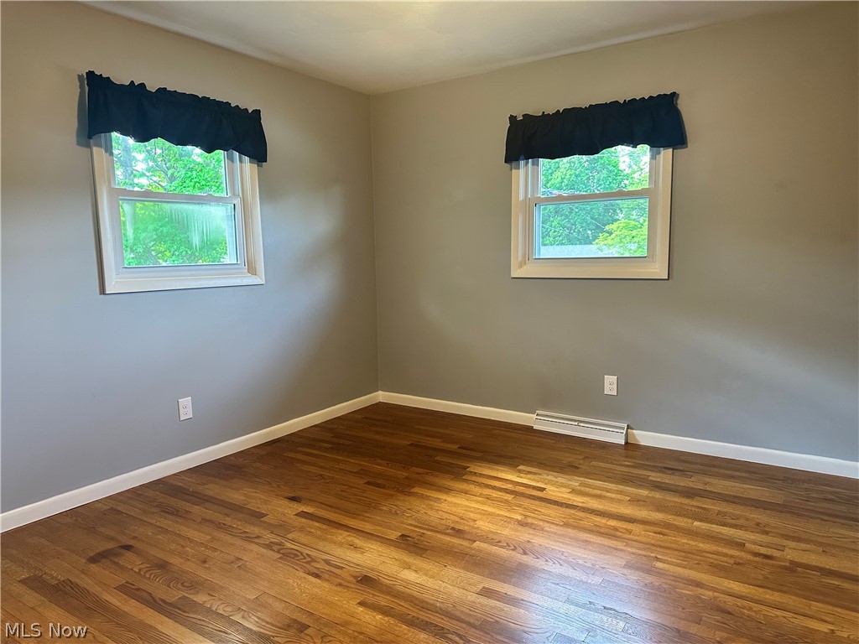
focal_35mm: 24
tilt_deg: -6.6
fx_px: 596
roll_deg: +1.1
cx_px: 430
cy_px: 322
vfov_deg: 56.8
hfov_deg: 71.6
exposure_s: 1/60
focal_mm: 6.86
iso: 320
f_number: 1.78
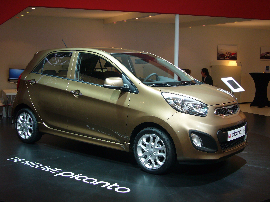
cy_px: 101
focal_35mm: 49
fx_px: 382
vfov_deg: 29.7
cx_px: 135
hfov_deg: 38.9
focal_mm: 8.1
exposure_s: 1/30
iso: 80
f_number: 3.6
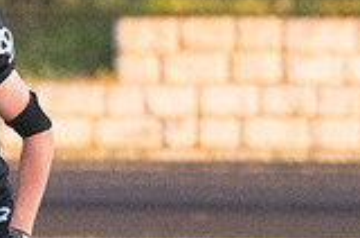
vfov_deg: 0.8
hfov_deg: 1.2
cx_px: -106
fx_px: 16866
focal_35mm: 1690
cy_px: 189
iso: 5000
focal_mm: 310
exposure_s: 1/2000
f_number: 5.6
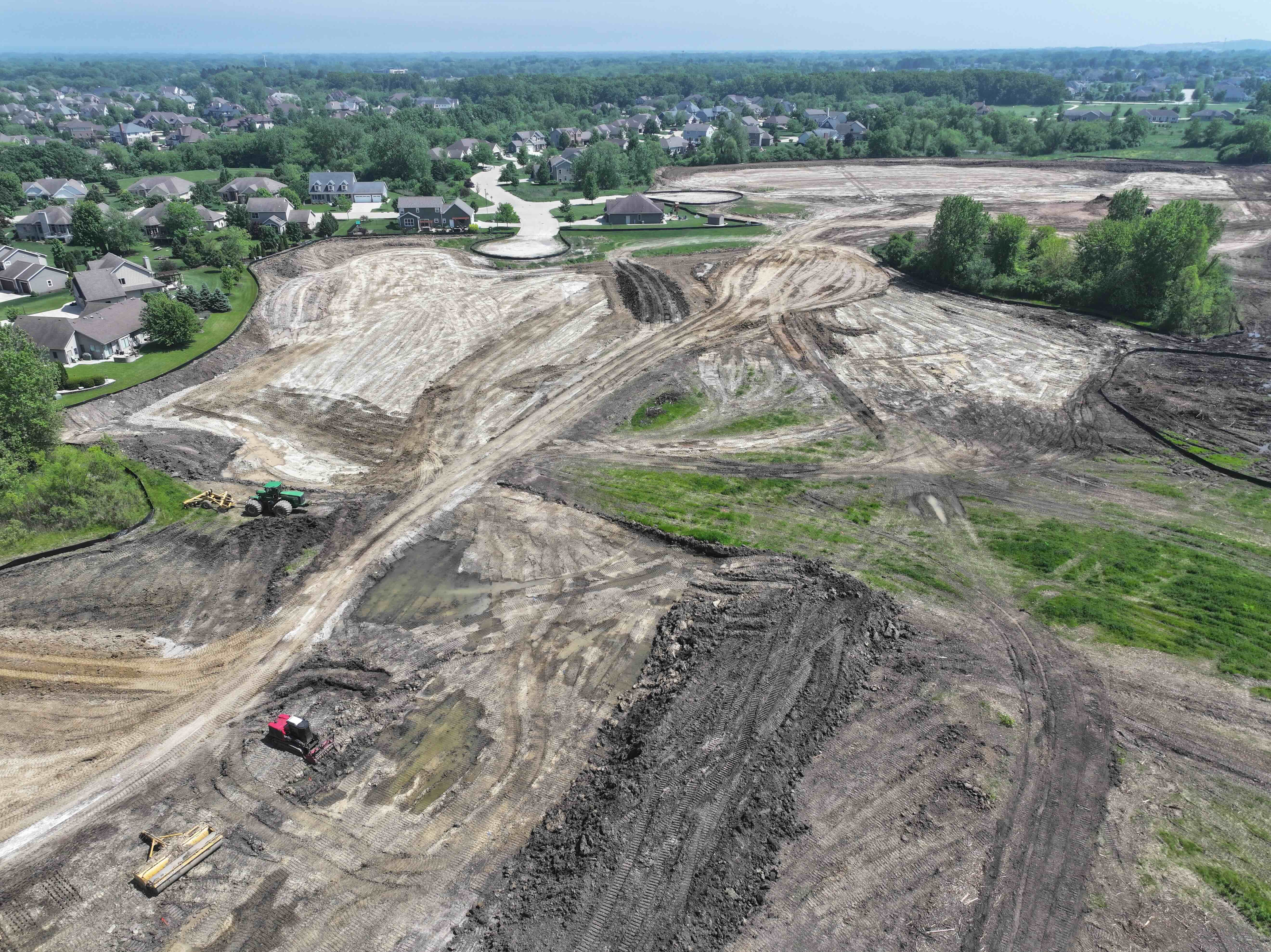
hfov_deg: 71.6
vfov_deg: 56.8
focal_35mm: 24
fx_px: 881
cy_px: 476
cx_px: 636
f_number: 2.8
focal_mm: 12.29
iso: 100
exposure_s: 1/1250
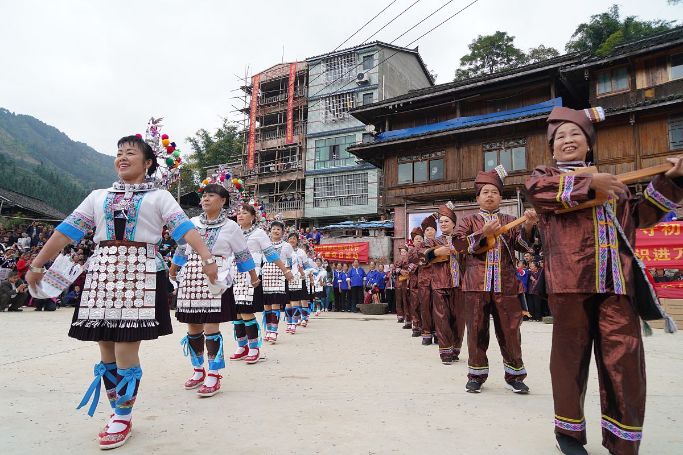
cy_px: 228
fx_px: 455
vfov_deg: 53.1
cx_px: 342
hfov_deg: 73.7
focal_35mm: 24
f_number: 6.3
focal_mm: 24
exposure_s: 1/320
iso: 250
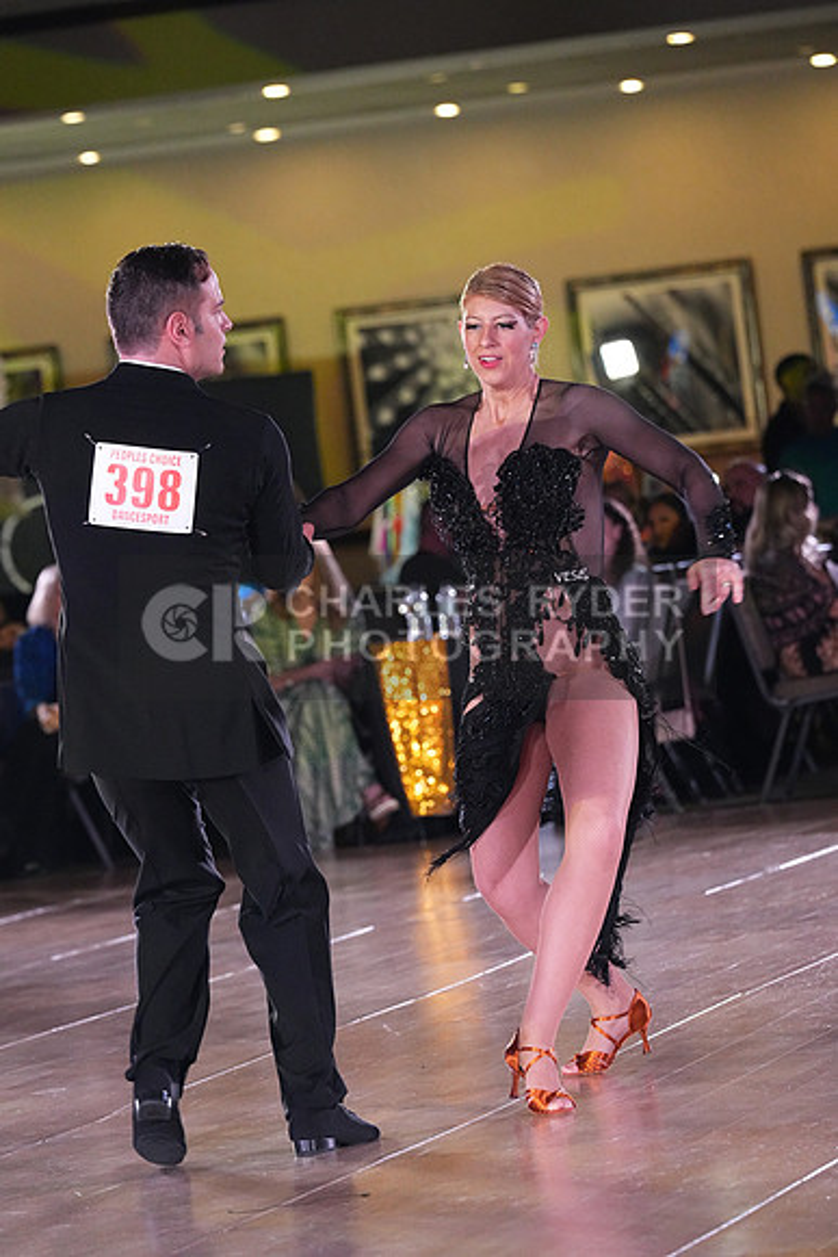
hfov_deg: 7.4
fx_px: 6455
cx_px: 419
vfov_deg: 11.1
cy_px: 628
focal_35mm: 185
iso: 8000
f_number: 5.6
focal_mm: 185
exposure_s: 1/400
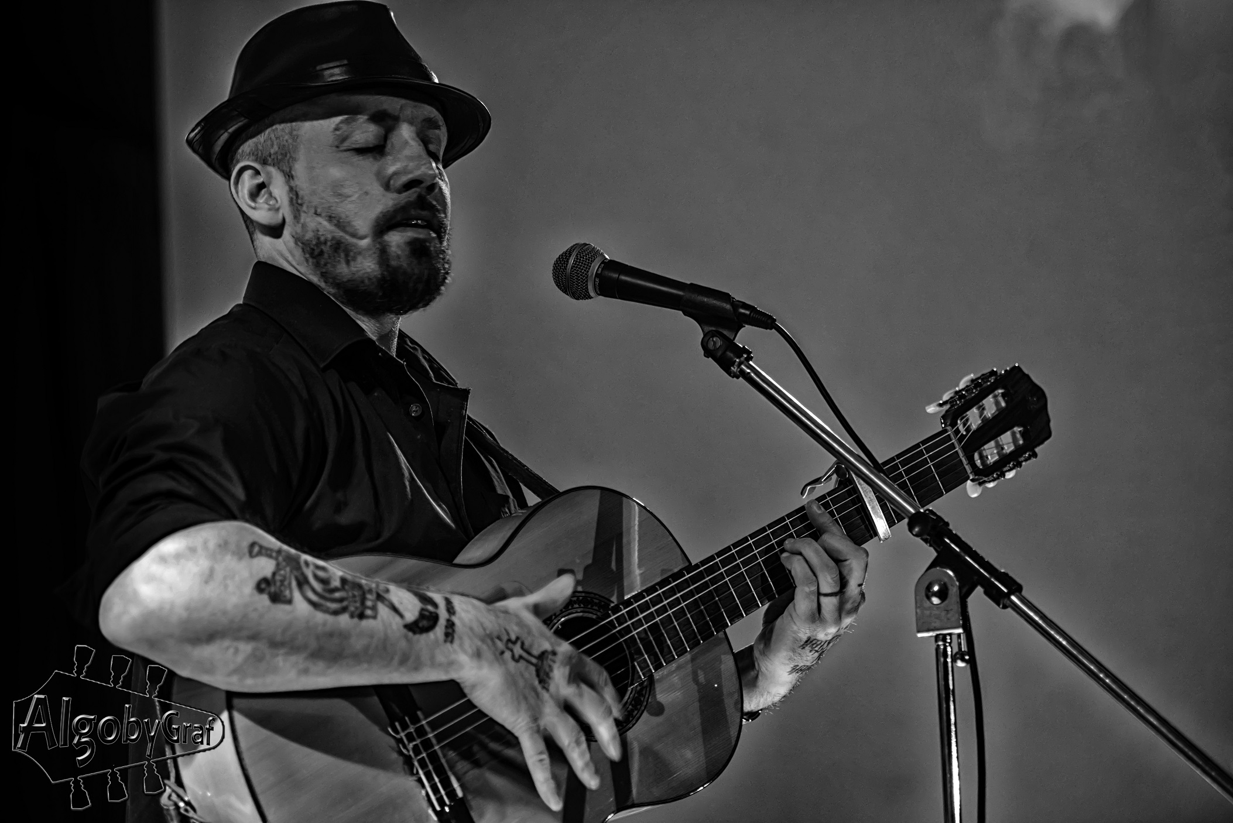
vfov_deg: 13.7
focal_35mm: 100
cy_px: 412
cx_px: 616
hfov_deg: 20.4
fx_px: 3426
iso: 640
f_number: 3.5
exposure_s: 1/100
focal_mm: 100
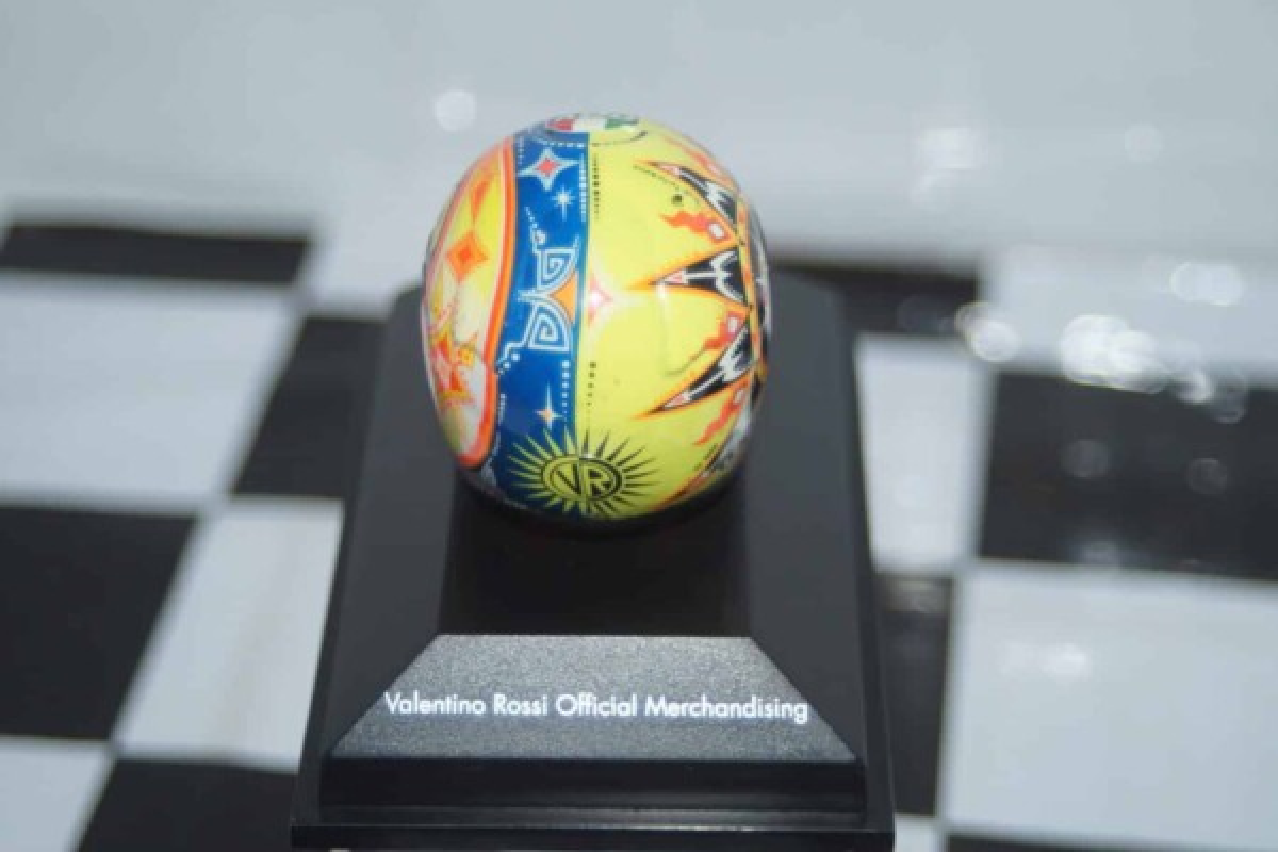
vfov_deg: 15.2
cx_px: 639
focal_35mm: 90
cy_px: 426
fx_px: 3195
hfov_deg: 22.6
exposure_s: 1/60
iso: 250
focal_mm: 60
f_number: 5.6
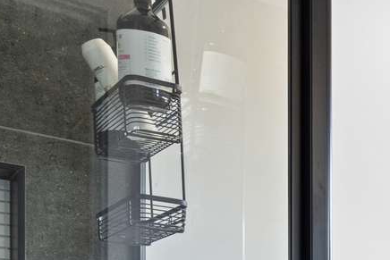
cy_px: 398
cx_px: 562
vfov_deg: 18.2
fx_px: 715
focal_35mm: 66
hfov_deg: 24.6
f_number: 8
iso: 200
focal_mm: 10
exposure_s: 1/2.5
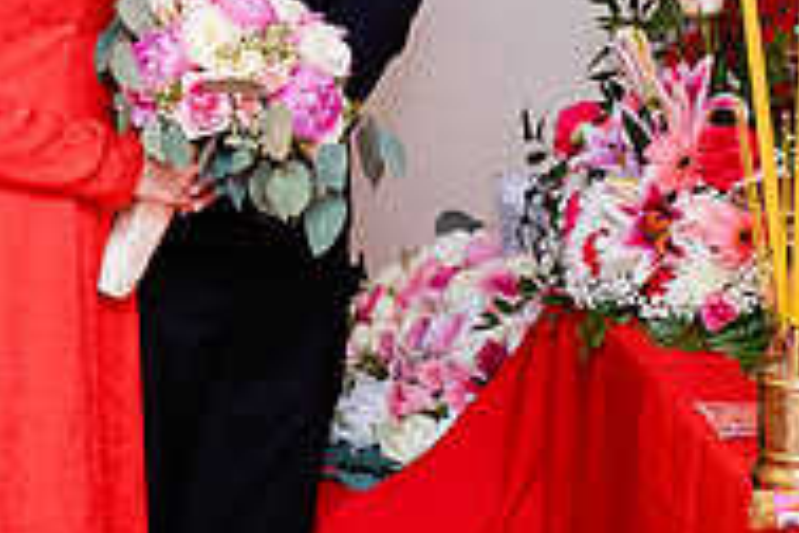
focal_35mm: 126
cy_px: -223
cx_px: 106
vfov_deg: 10.6
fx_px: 2796
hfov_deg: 16.1
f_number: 4
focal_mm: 34
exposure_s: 1/160
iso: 1600
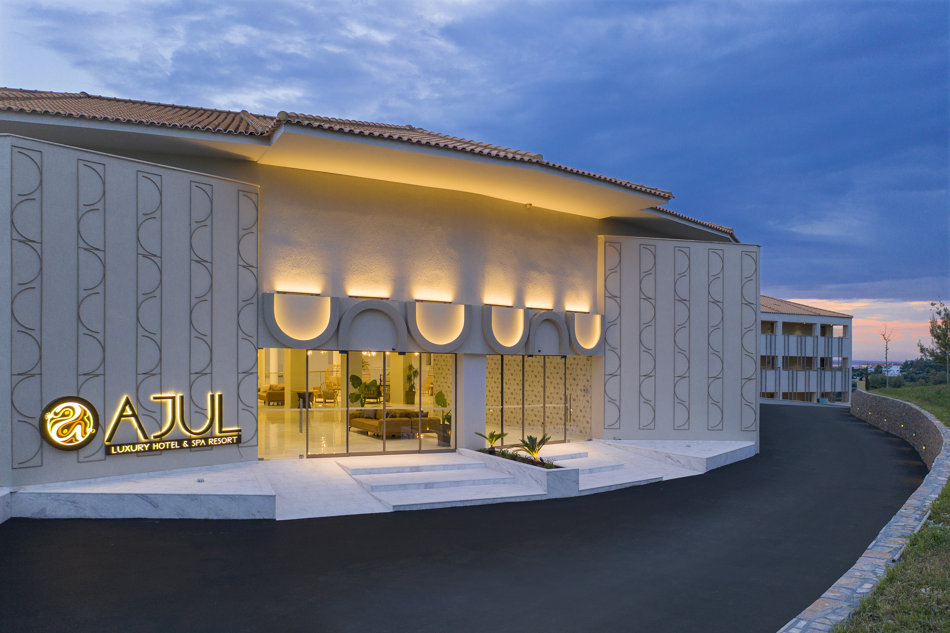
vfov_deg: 46.4
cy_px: 316
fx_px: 739
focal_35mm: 28
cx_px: 475
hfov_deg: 65.5
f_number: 3.2
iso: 100
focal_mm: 10.26
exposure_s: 1/30
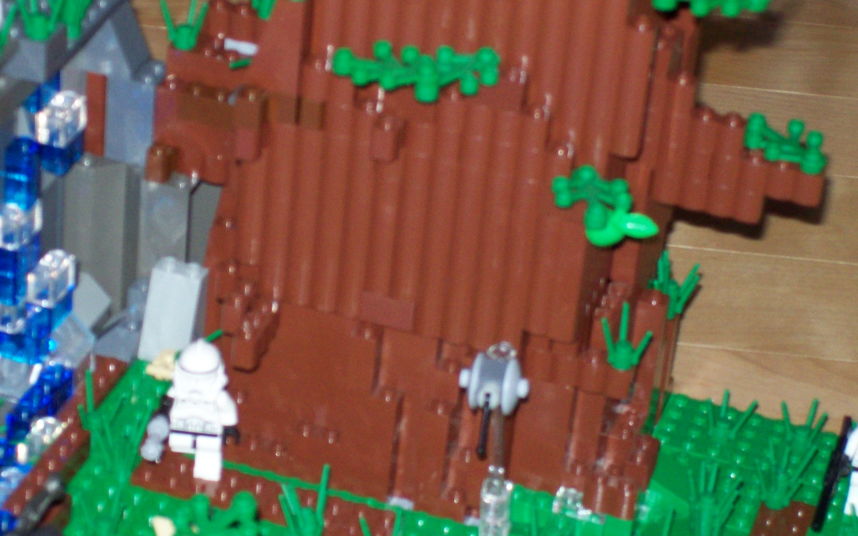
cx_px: 380
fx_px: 3016
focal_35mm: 129
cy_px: 248
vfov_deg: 10.2
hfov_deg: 16.2
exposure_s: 1/128
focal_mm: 18
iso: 200
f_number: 4.8
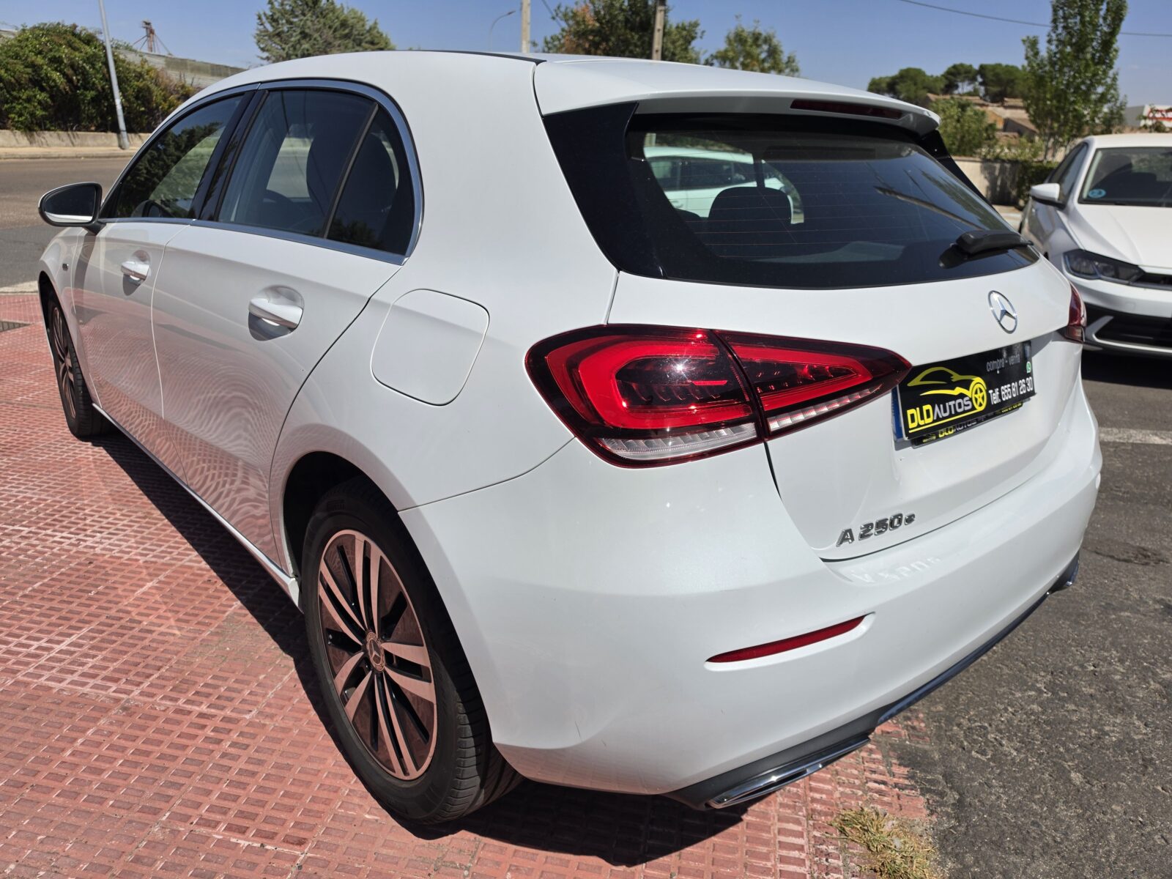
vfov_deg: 58.9
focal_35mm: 23
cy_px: 440
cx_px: 586
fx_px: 779
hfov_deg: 73.9
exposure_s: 1/7939
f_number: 1.4
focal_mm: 6.5
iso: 40
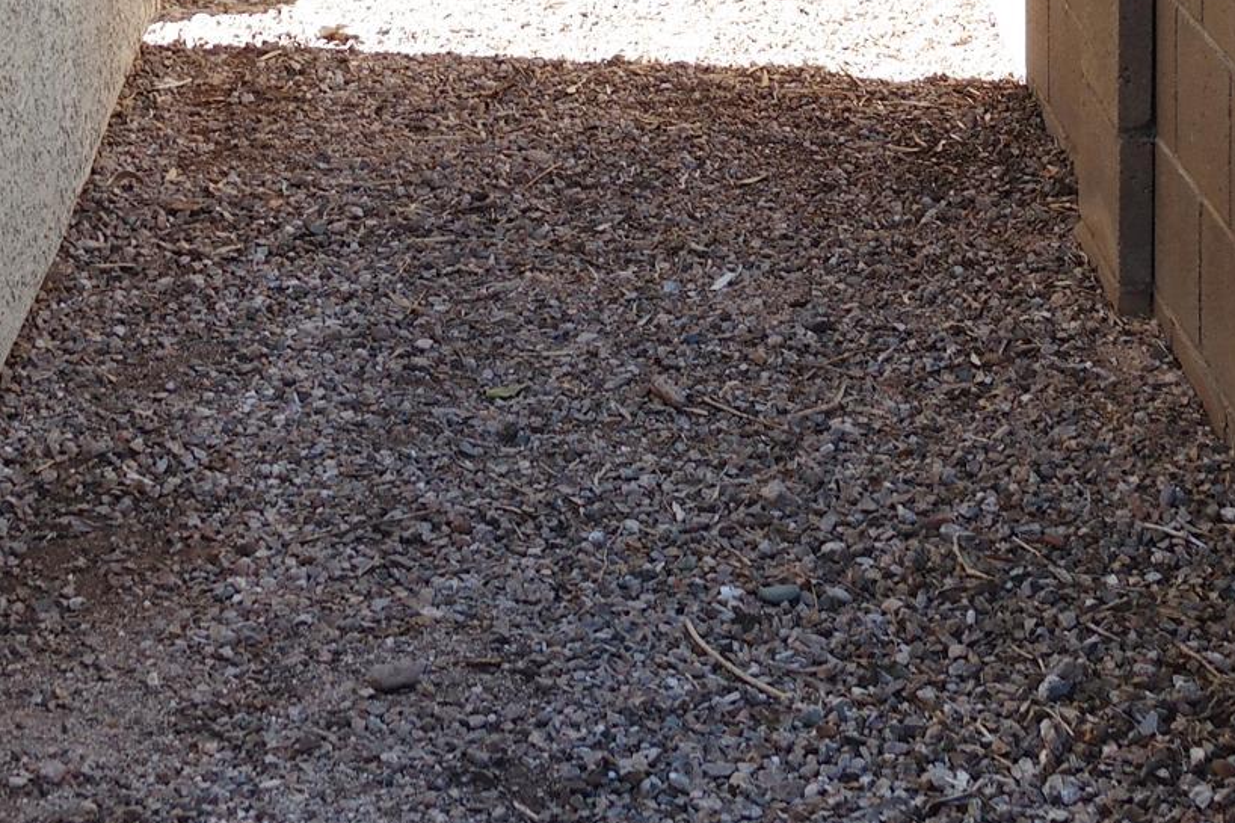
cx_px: 547
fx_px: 3773
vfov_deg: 11.7
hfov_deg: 18.6
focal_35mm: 110
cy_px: -568
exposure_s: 1/100
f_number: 4
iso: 100
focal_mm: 20
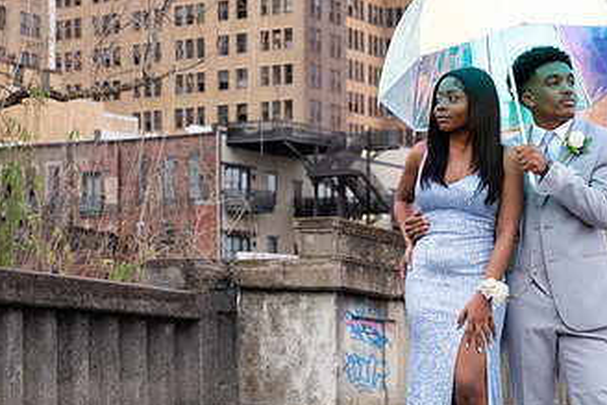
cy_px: 284
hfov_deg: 23.6
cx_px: 365
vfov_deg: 15.9
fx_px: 1451
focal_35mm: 86
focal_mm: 44
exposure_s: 1/125
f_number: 4
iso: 1600
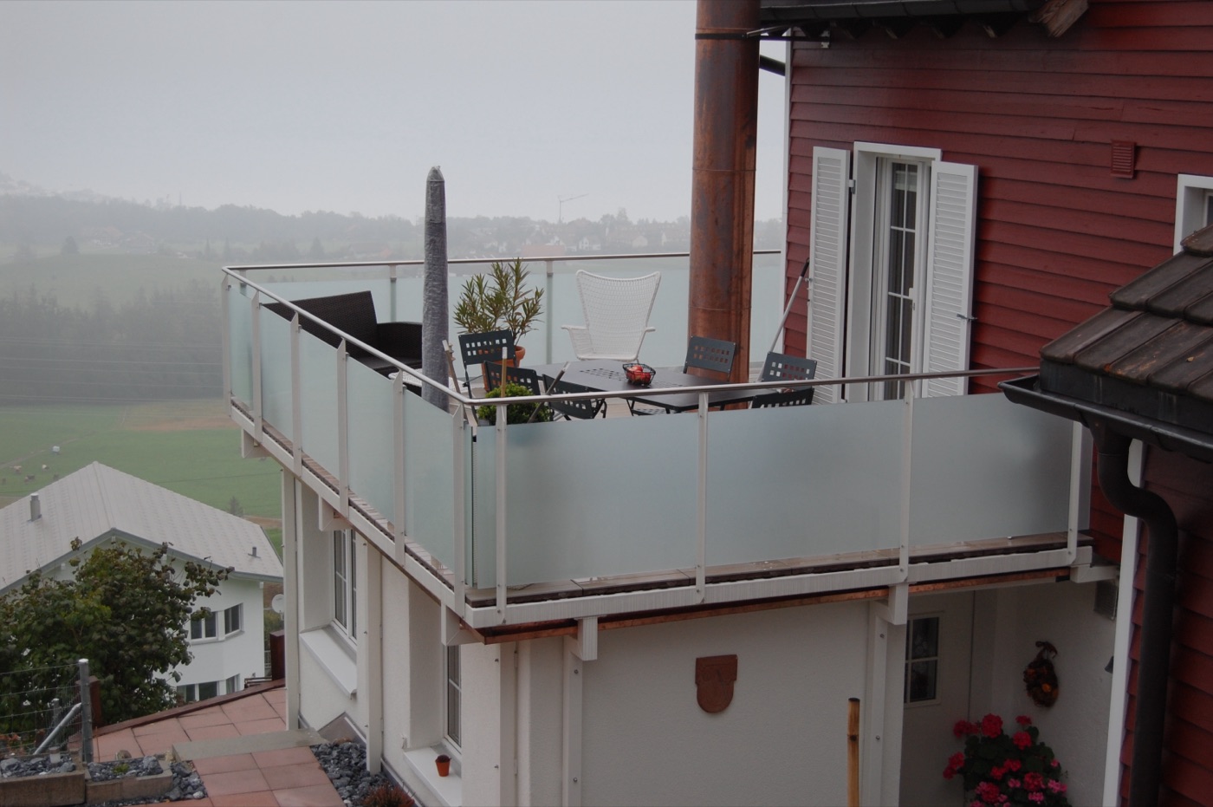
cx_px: 606
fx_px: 1919
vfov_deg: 23.7
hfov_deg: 35.1
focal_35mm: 57
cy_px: 404
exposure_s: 1/500
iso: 360
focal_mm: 38
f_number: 5
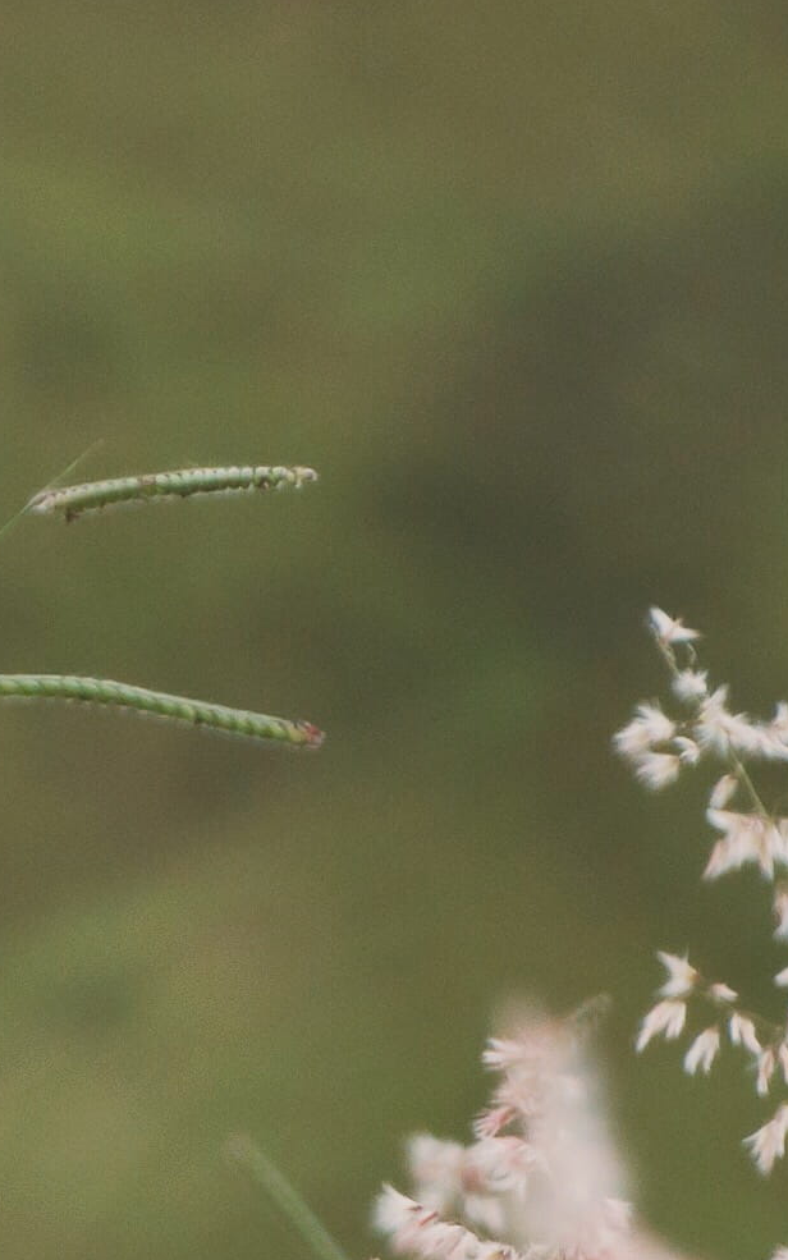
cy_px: 567
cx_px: -1818
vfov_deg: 3.1
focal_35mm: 679
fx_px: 23334
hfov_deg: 1.9
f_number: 5.3
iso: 400
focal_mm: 95
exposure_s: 1/1250
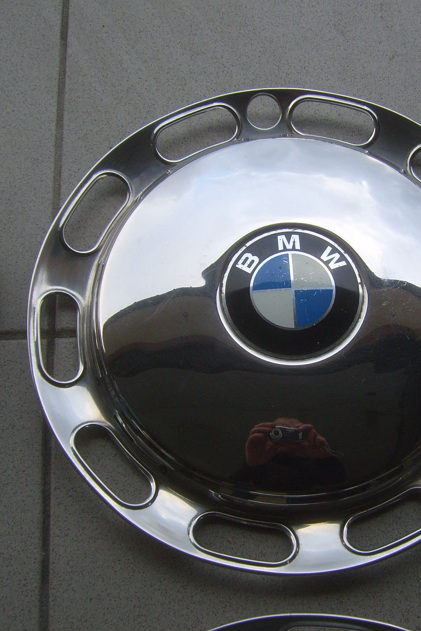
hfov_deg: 25.4
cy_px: 315
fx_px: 929
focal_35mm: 53
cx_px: 287
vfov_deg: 37.5
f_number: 4
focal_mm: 7.8
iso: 50
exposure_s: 1/80
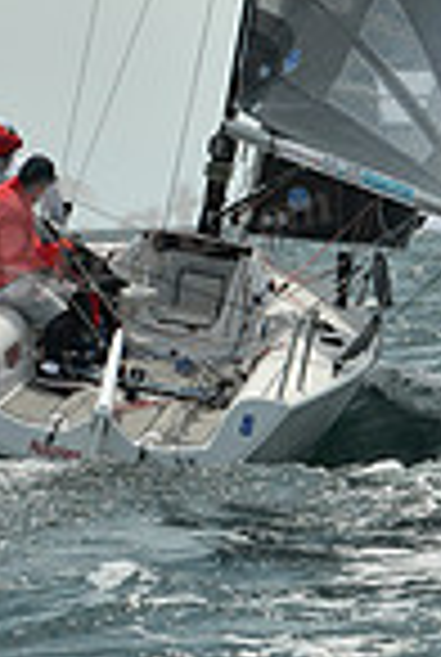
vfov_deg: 4.4
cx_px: 565
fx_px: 8412
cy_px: -482
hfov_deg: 3.0
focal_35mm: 460
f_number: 10
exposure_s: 1/1250
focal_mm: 116
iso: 320
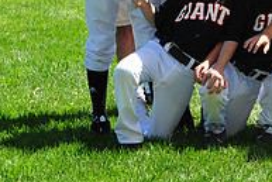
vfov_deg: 4.6
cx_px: 340
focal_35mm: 300
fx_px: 2268
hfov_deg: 6.8
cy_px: -69
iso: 200
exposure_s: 1/400
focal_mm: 100
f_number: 7.1
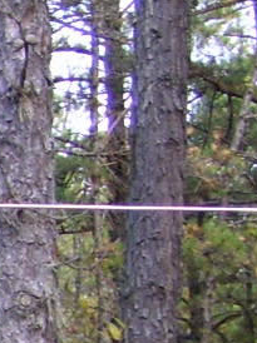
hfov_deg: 5.8
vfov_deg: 8.7
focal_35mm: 224
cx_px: -705
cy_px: 474
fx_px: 2221
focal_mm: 6
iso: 80
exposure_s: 1/180
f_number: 2.7
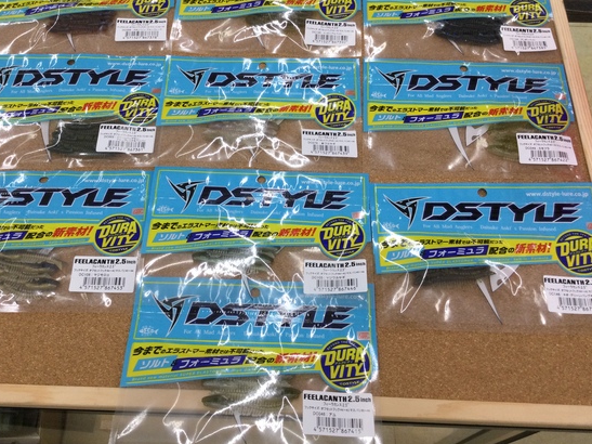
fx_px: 581
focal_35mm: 34
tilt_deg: -62.4
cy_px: 207
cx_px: 276
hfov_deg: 53.9
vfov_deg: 41.8
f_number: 2.4
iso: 25
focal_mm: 3.3
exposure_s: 1/40
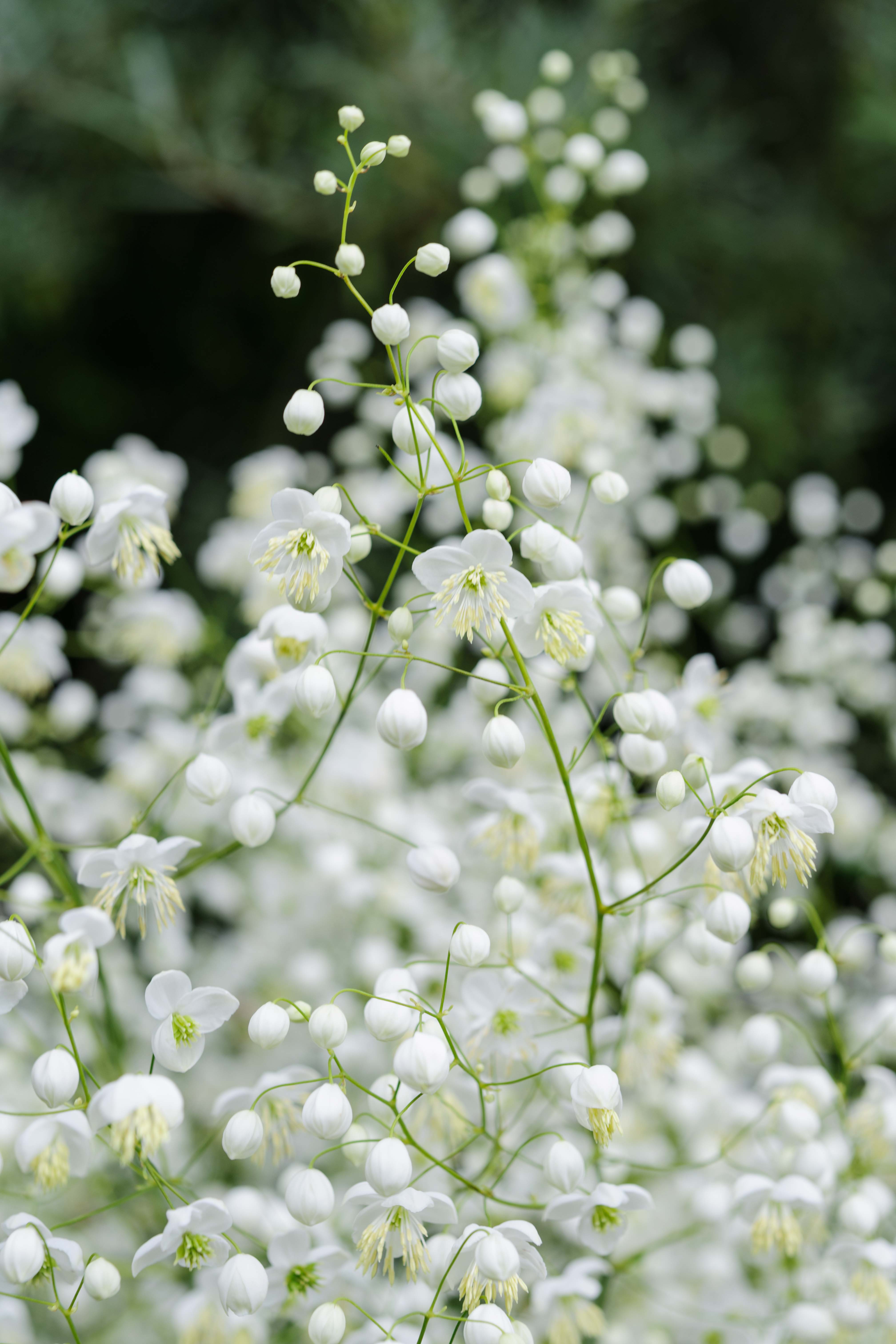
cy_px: 672
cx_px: 448
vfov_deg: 33.4
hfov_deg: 22.6
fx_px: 2240
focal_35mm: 60
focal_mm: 60
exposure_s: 1/125
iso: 100
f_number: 7.1
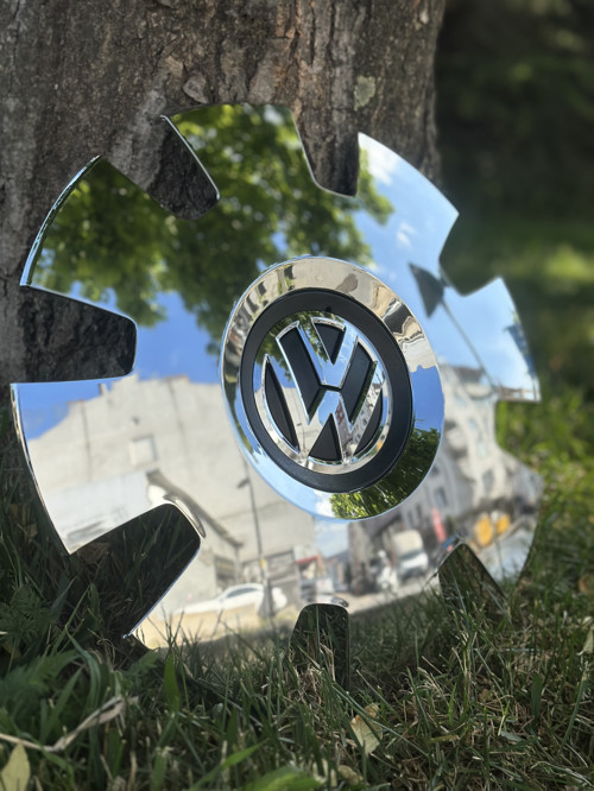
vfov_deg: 39.6
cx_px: 297
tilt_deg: -11.8
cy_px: 396
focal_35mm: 48
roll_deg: -5.3
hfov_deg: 30.3
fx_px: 1098
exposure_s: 1/3472
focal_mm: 6.86
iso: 80
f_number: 1.78
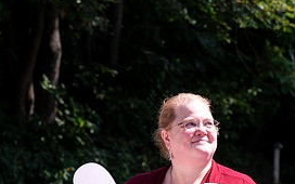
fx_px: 1648
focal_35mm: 205
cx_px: 153
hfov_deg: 10.2
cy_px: 166
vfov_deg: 6.4
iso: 100
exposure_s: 1/320
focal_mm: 80
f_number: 6.3
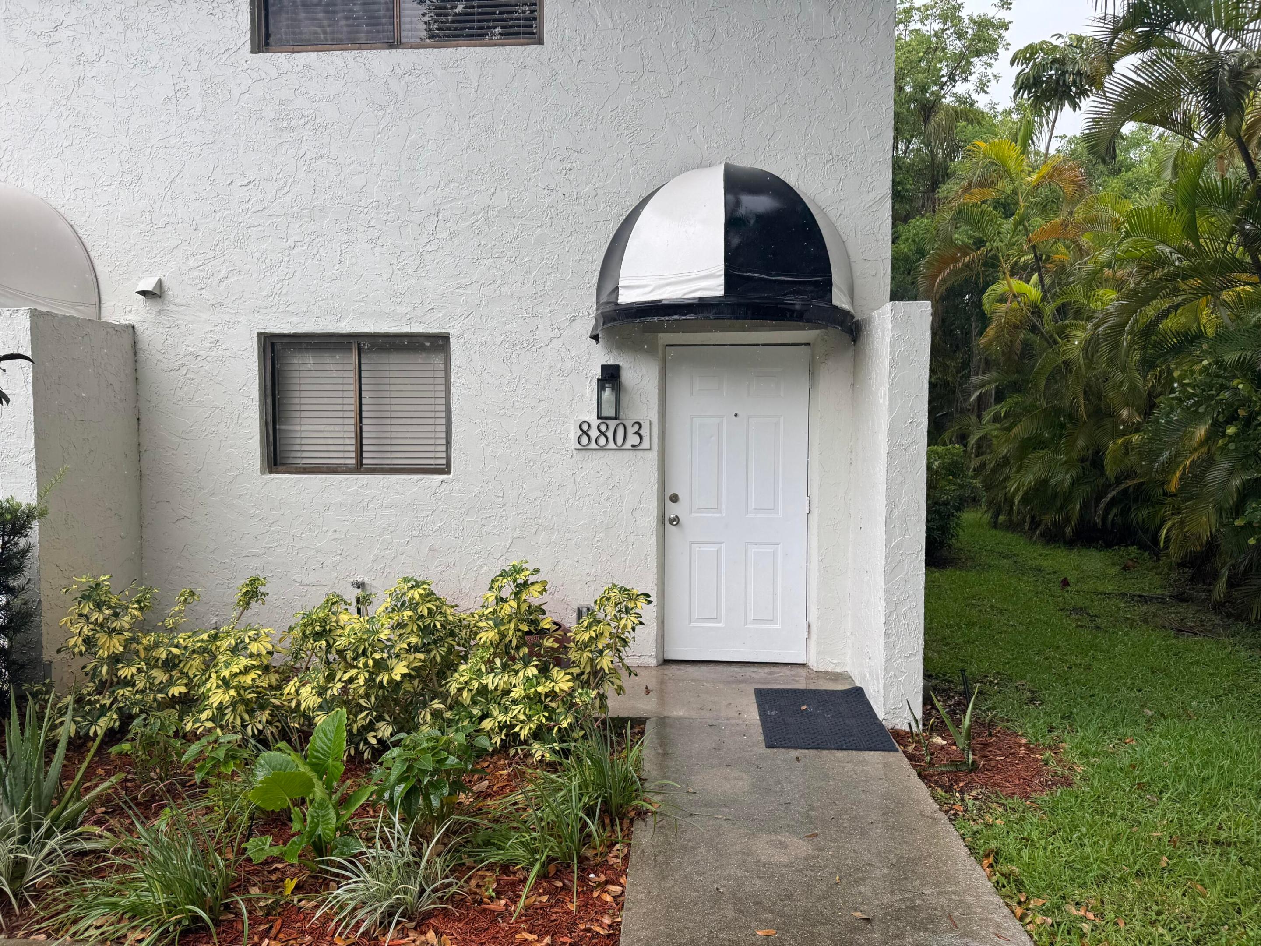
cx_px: 630
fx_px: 874
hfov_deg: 71.6
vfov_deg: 56.8
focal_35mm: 24
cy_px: 473
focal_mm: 6.76
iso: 80
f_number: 1.78
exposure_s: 1/604
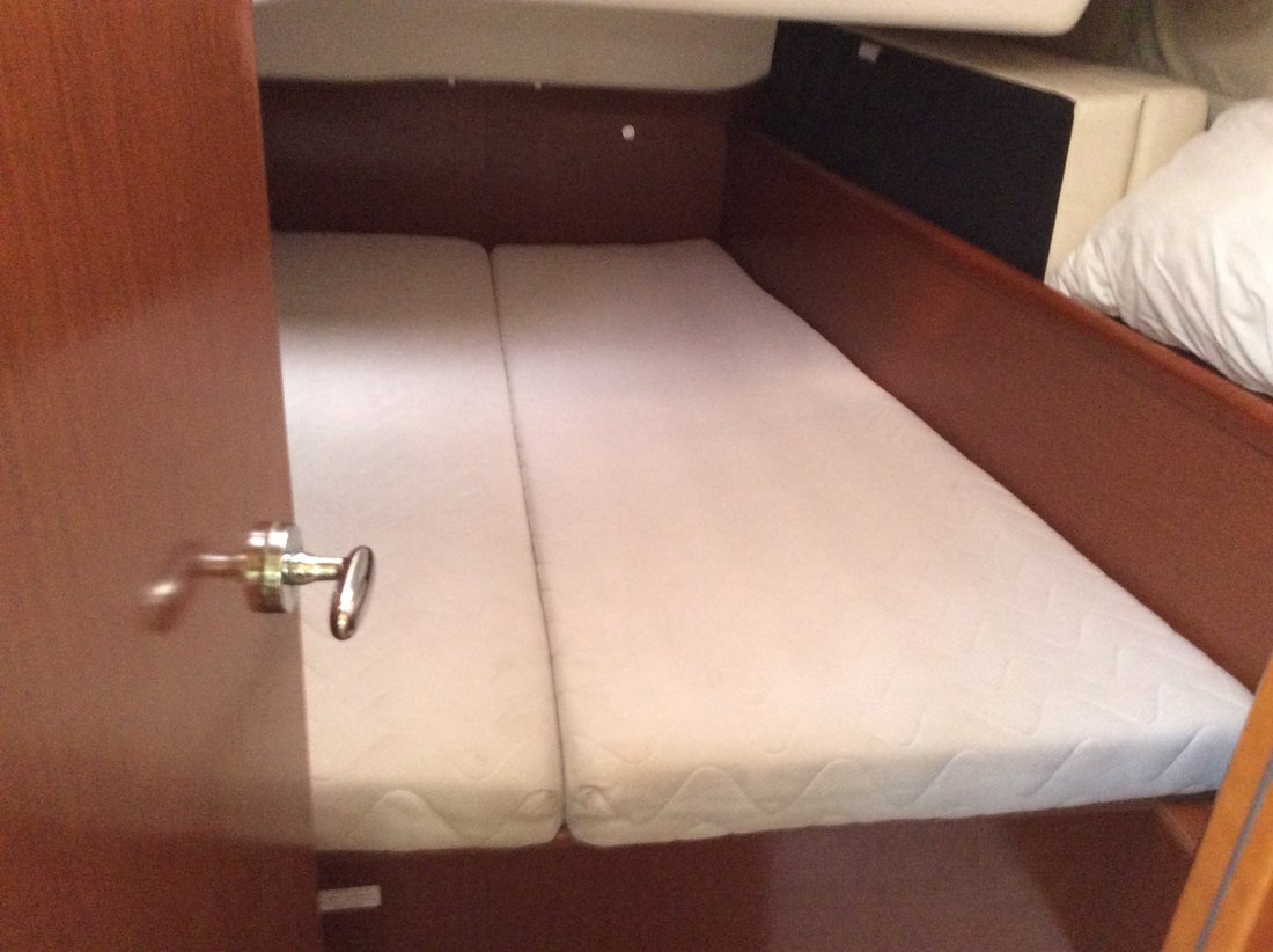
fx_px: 1175
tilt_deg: -26.8
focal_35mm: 32
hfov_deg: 56.9
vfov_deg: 44.1
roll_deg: -3.0
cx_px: 636
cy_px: 476
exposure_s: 1/17
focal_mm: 3.3
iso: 320
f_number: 2.4
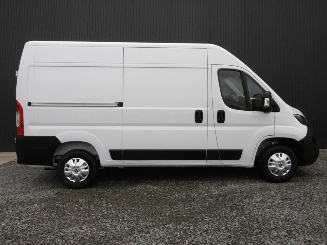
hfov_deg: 56.8
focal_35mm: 32
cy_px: 122
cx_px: 164
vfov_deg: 44.2
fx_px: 302
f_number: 3.5
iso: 320
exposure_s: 1/60
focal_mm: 5.8
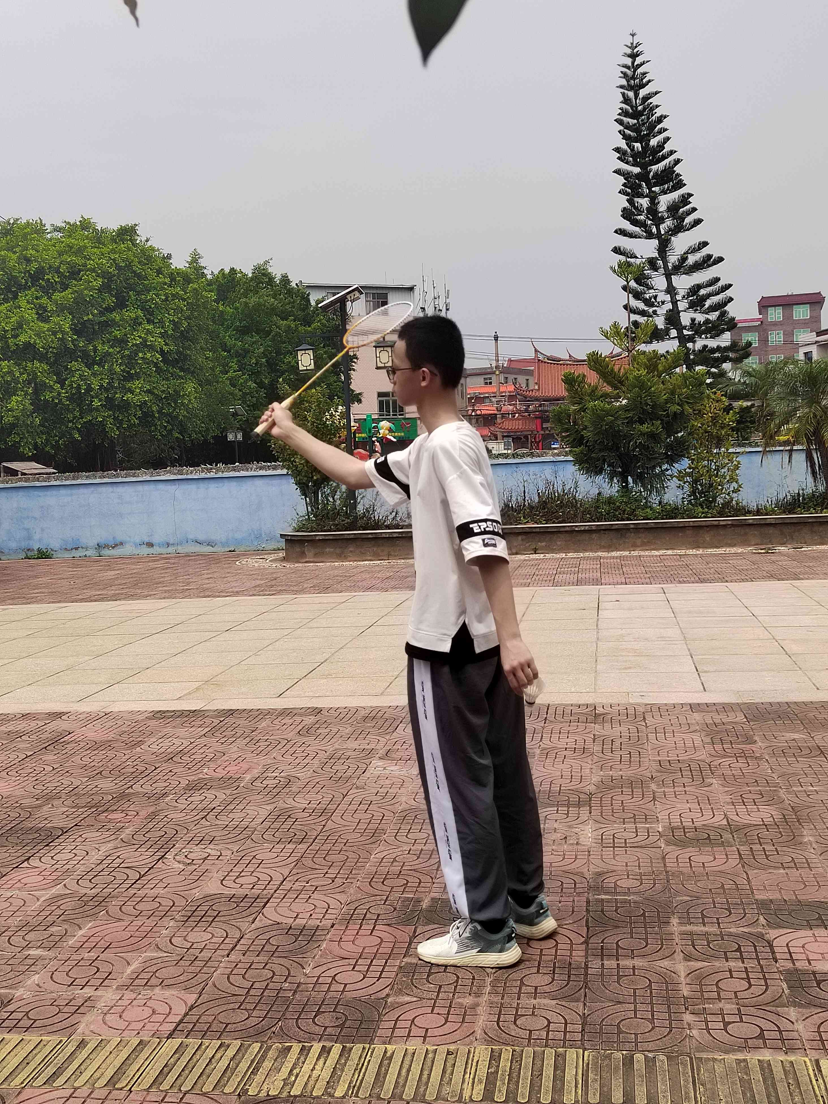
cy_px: 552
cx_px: 414
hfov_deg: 36.8
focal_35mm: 39
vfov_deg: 47.9
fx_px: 1244
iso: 297
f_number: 1.9
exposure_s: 1/2000
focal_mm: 5.52
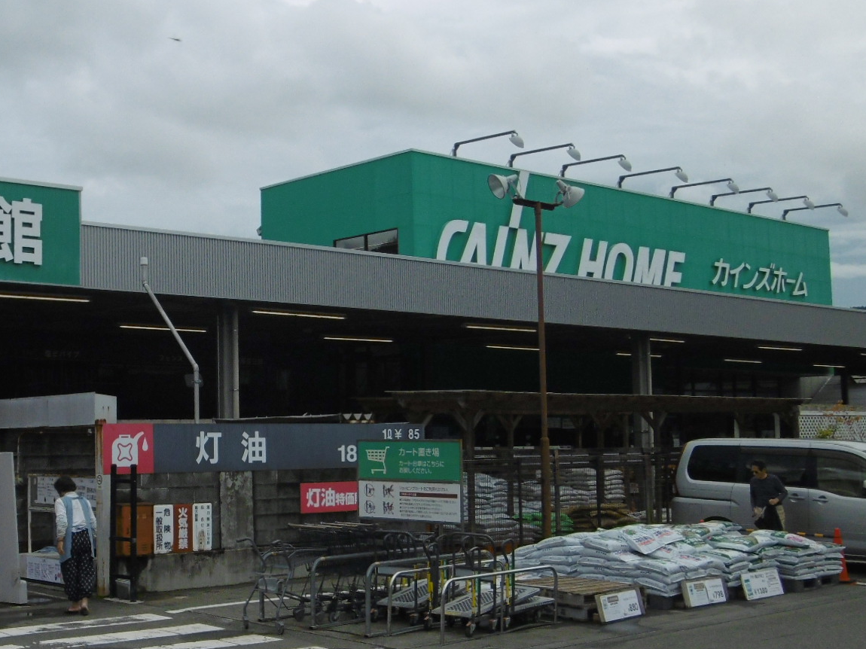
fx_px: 1426
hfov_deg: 33.1
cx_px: 212
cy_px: 349
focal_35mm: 57
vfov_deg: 25.6
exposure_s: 1/320
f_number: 8.8
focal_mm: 5.8
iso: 100
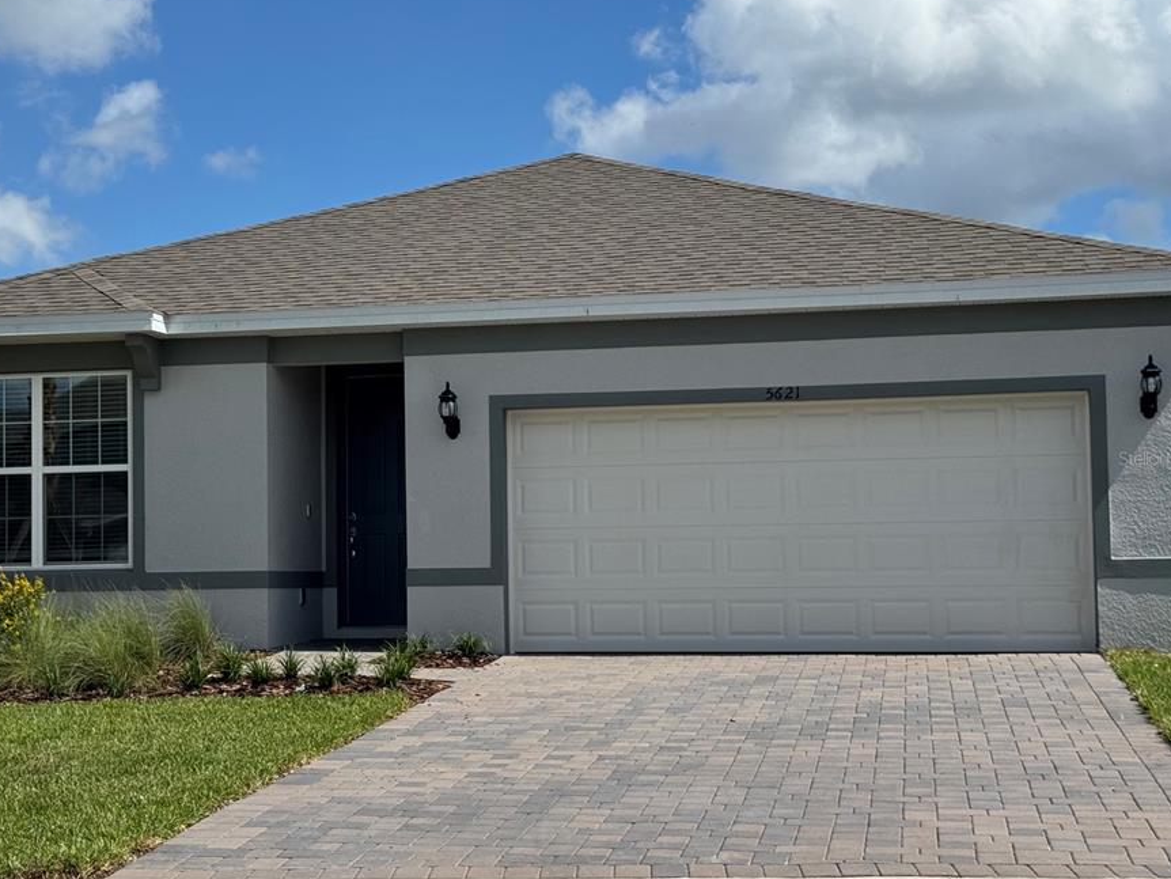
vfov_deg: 25.7
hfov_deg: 33.7
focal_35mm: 57
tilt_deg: +1.9
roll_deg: +0.5
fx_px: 1929
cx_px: 505
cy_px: 458
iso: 64
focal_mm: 6.76
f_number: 1.78
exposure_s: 1/6410
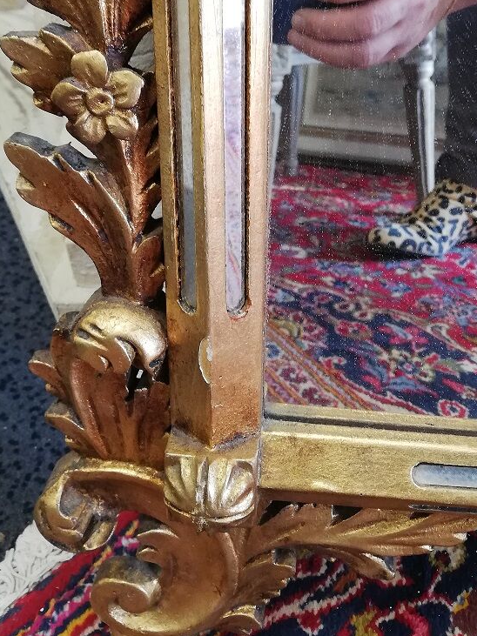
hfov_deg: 35.1
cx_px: 247
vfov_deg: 45.3
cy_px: 229
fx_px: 754
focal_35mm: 41
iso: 250
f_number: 2.2
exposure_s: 1/33.3
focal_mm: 3.81
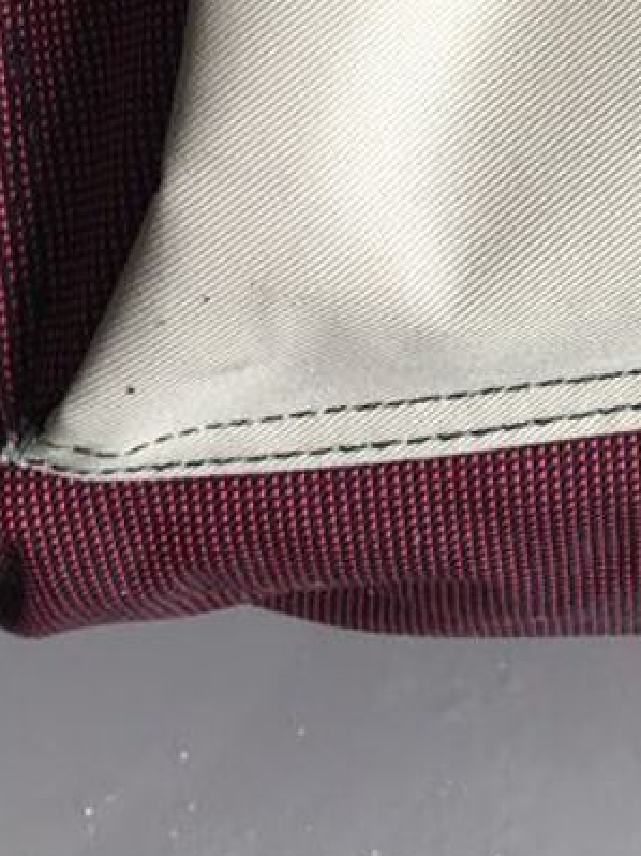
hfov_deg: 14.8
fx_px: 2396
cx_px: 716
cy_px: -329
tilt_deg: -75.9
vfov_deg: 18.5
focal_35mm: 97
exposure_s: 1/100
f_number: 2.2
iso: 32
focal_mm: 4.15
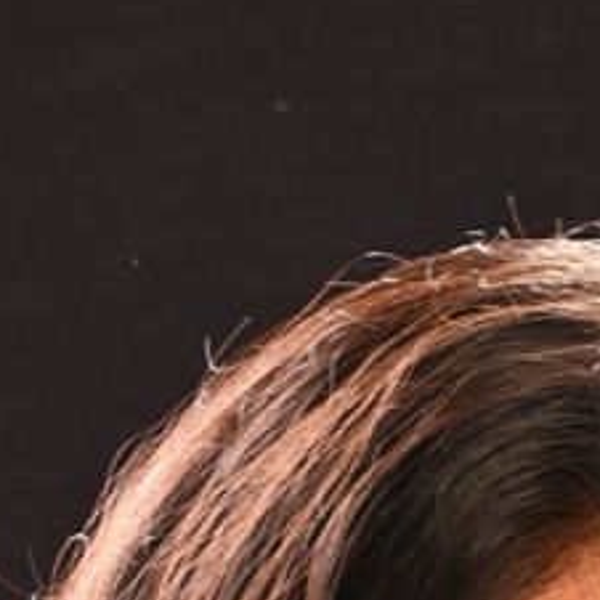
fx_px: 12139
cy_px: 1535
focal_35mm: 619
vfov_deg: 2.8
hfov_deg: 2.8
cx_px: 746
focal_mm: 103
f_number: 10
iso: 100
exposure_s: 1/200
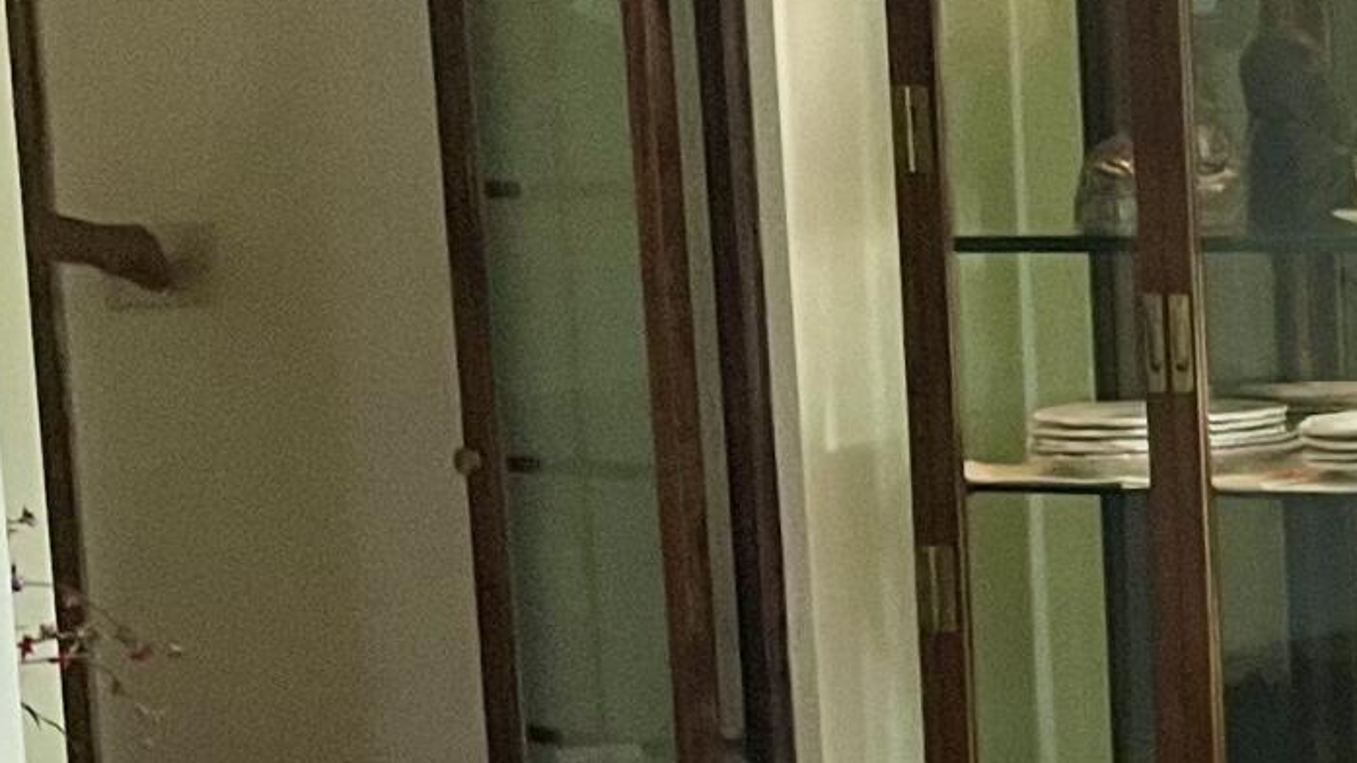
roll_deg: +3.2
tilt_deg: -6.0
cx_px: 2541
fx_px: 4390
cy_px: 494
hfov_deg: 15.0
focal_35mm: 122
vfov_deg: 9.9
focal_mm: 4.2
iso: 100
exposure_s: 1/60
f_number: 1.6
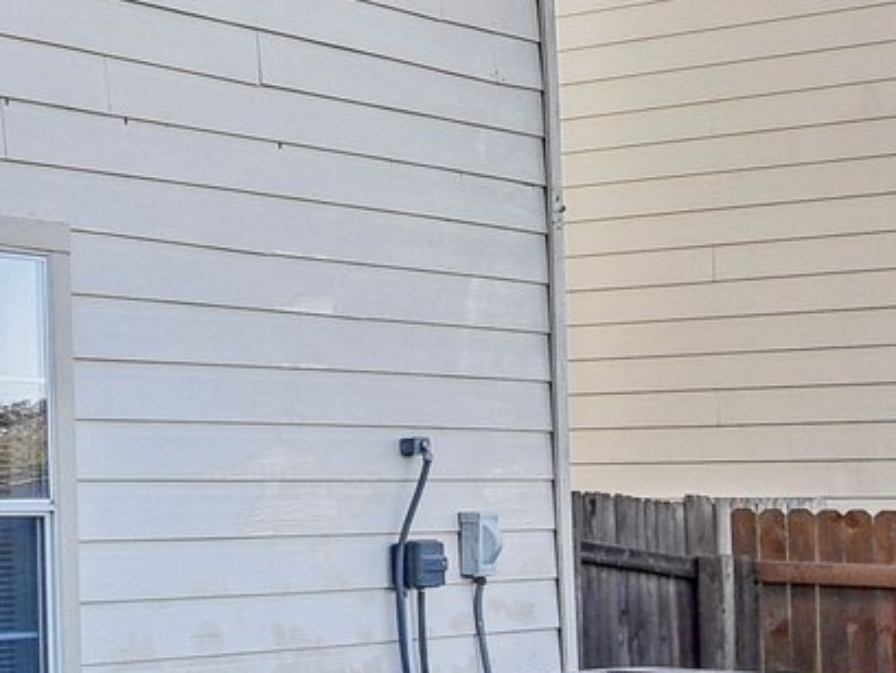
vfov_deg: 18.2
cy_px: -117
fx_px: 1994
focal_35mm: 77
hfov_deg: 17.3
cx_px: -953
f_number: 8
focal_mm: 16
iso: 400
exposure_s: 1/200
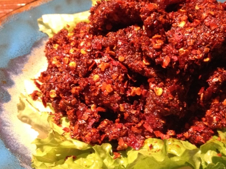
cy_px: 107
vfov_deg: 21.9
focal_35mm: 67
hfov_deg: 28.5
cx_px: 172
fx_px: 437
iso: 250
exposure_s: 1/20
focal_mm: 4.28
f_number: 2.4
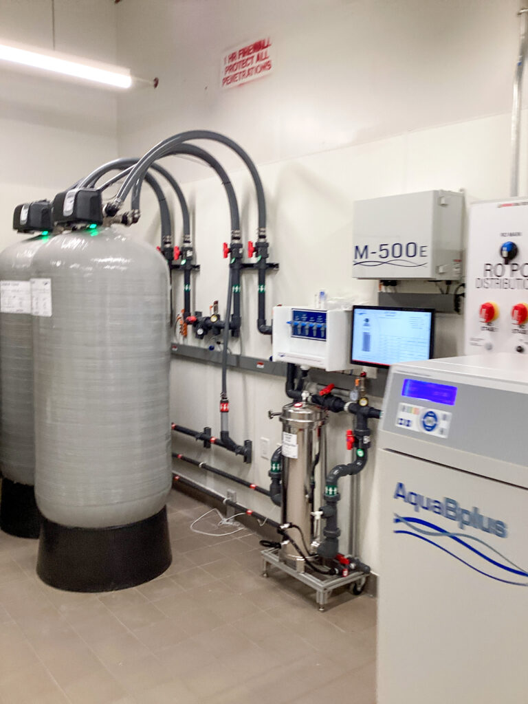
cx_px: 264
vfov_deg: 58.4
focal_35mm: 31
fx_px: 630
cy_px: 352
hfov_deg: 45.4
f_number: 2.4
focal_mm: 3.3
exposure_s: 1/50
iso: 80
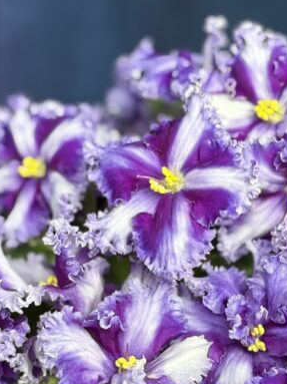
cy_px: 312
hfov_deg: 10.7
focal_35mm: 139
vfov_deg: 14.1
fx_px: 1537
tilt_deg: -45.5
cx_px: 164
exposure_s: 1/60
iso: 160
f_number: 1.6
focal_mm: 5.96
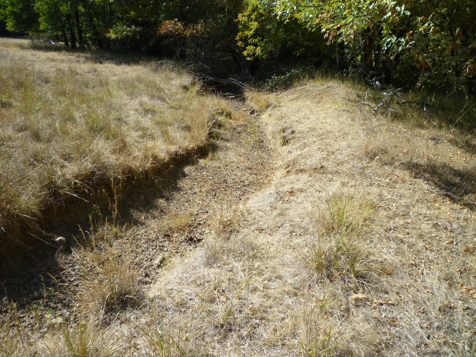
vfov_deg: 48.2
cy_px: 178
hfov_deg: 61.7
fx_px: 399
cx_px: 238
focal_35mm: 29
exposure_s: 1/500
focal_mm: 5.2
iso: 80
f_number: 3.5
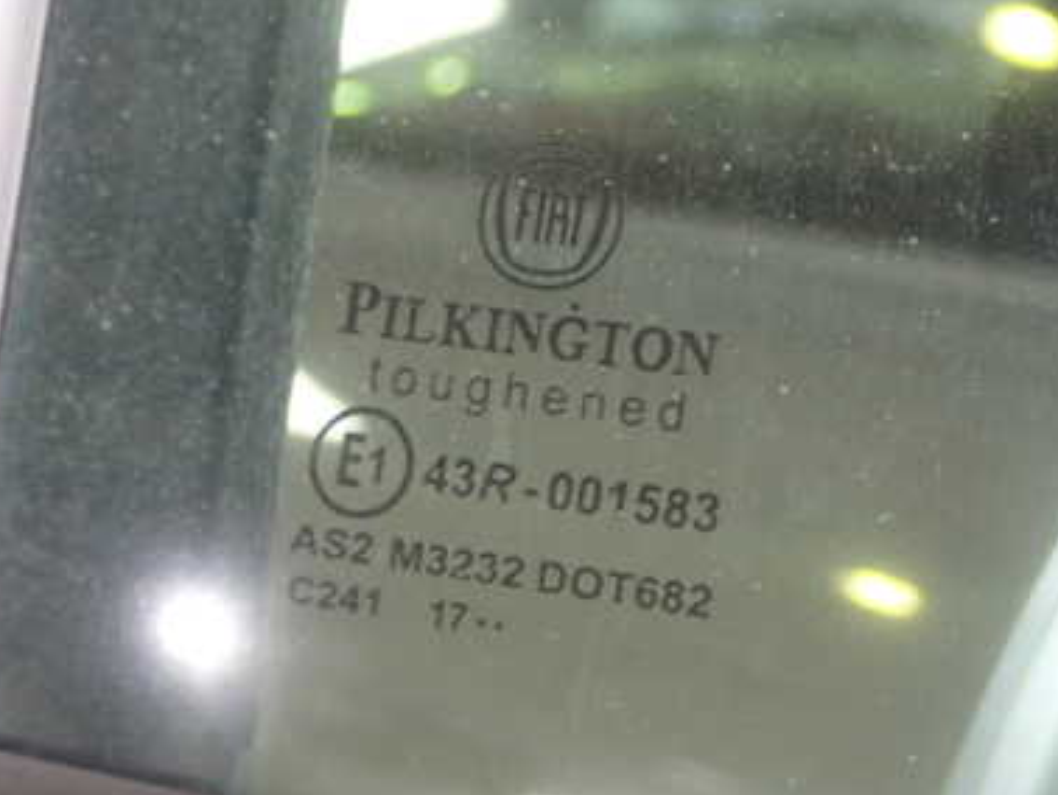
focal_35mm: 92
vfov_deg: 16.1
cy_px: 423
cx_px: 437
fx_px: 2814
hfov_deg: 21.3
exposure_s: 1/25
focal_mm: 10.35
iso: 800
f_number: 3.5
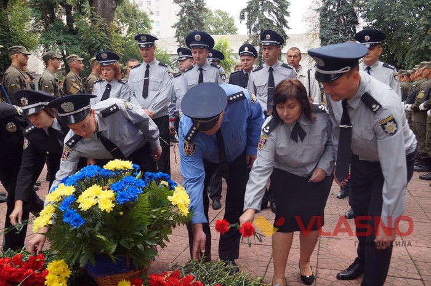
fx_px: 395
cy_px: 143
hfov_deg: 57.3
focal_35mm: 33
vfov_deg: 39.9
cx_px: 216
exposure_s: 1/125
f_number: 5.6
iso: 100
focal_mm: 22
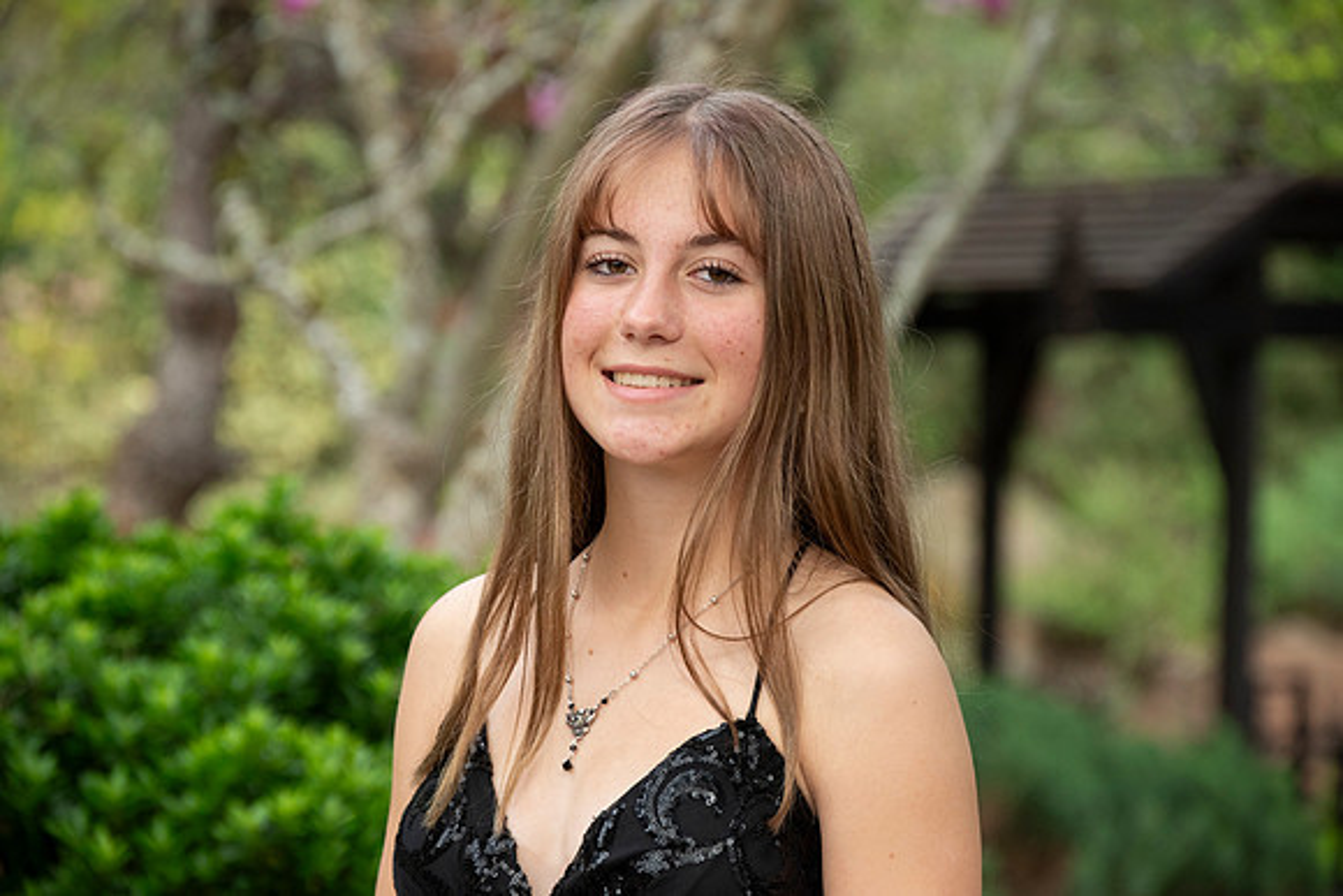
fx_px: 5970
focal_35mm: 160
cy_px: 448
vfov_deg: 8.6
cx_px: 672
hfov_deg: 12.8
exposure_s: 1/800
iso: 1250
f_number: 6.3
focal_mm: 160
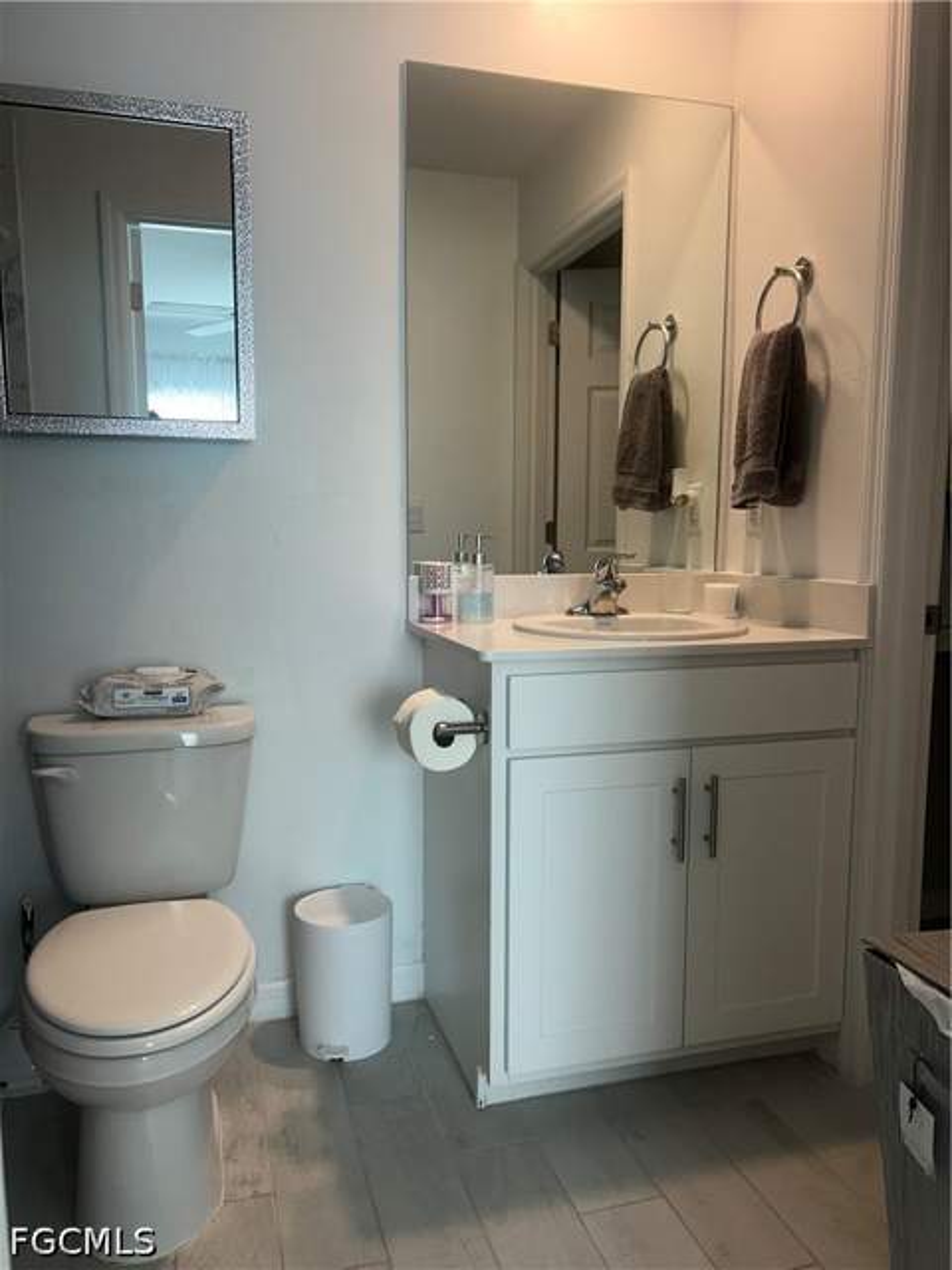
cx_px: 476
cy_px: 635
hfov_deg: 53.1
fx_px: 953
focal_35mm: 26
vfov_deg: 67.3
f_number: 1.5
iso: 80
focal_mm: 5.7
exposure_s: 1/120
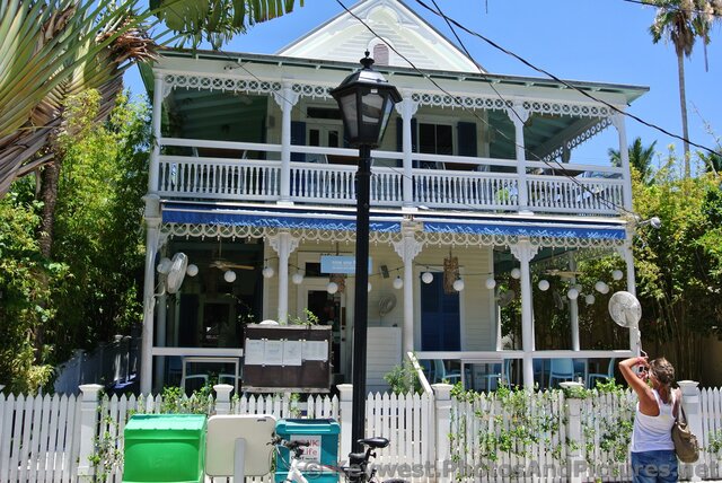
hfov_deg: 58.7
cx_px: 361
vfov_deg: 41.2
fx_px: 642
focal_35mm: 32
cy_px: 242
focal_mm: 12.2
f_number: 4.5
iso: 100
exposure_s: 1/500
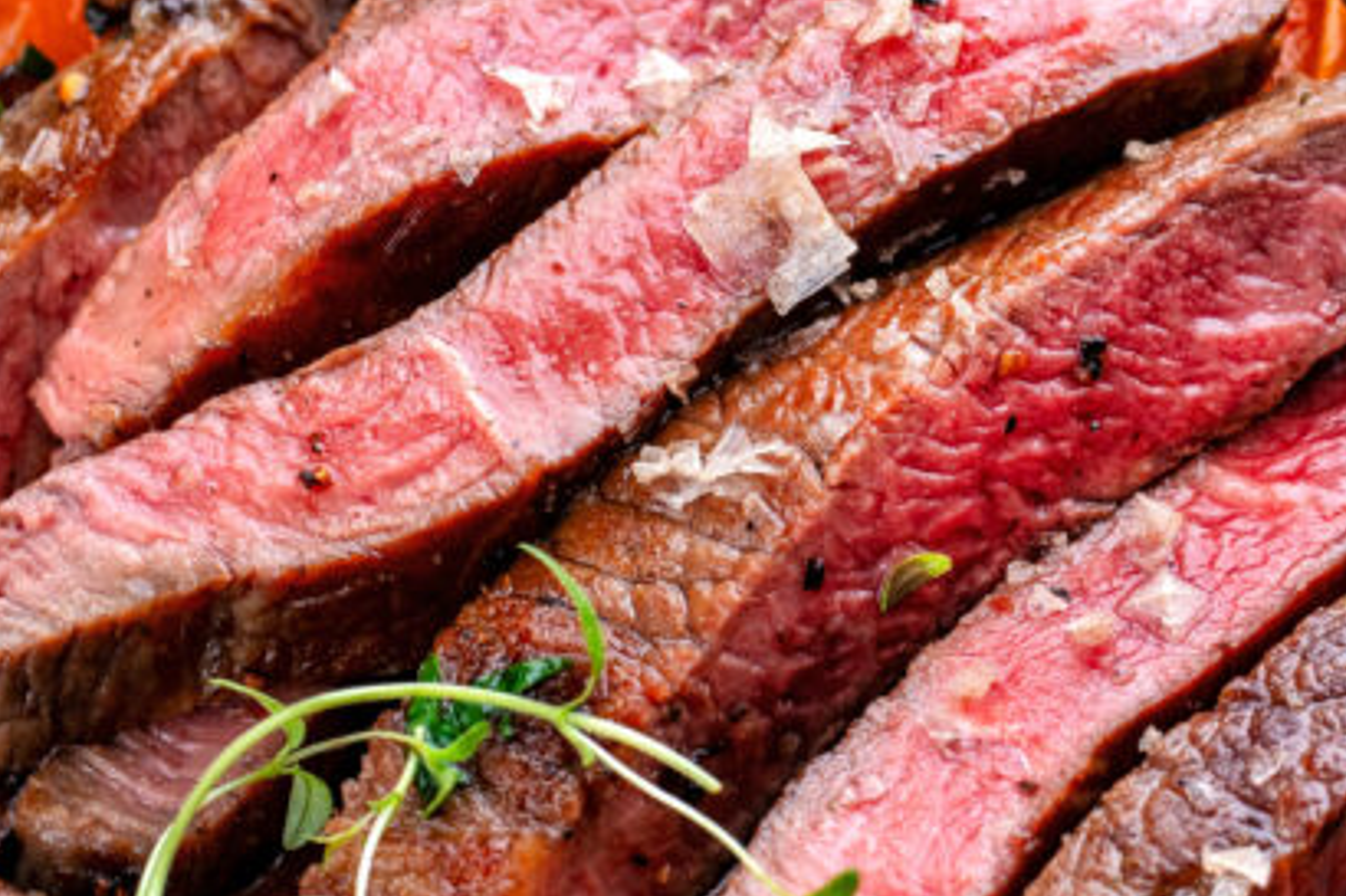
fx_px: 4671
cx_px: 929
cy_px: 556
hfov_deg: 16.3
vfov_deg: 11.0
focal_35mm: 125
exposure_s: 1/200
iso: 100
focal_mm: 50
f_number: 9
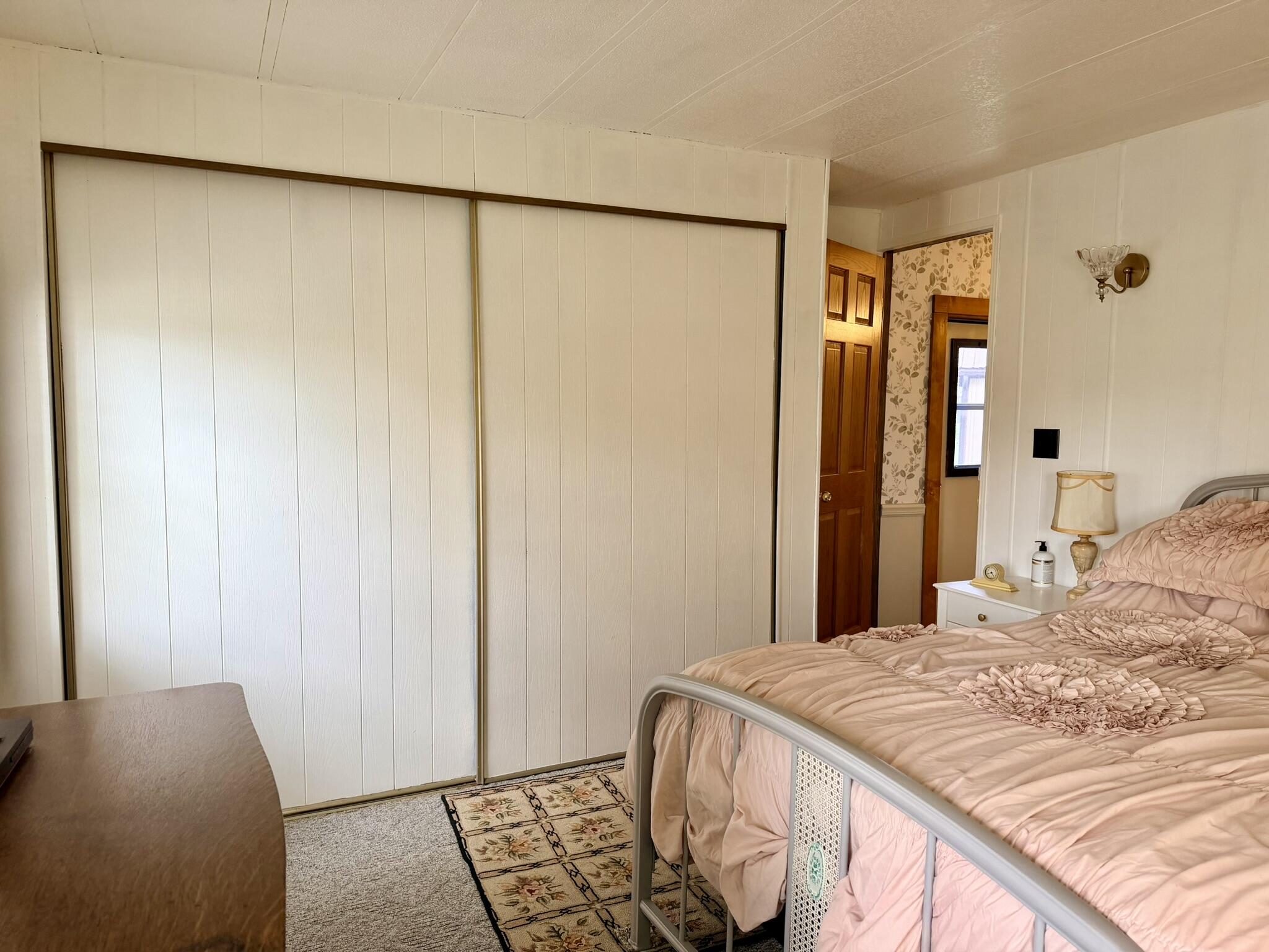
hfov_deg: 71.6
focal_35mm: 24
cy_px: 476
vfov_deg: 56.8
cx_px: 634
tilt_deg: -4.2
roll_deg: -0.8
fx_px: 880
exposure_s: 1/109
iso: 200
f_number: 1.78
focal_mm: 6.76
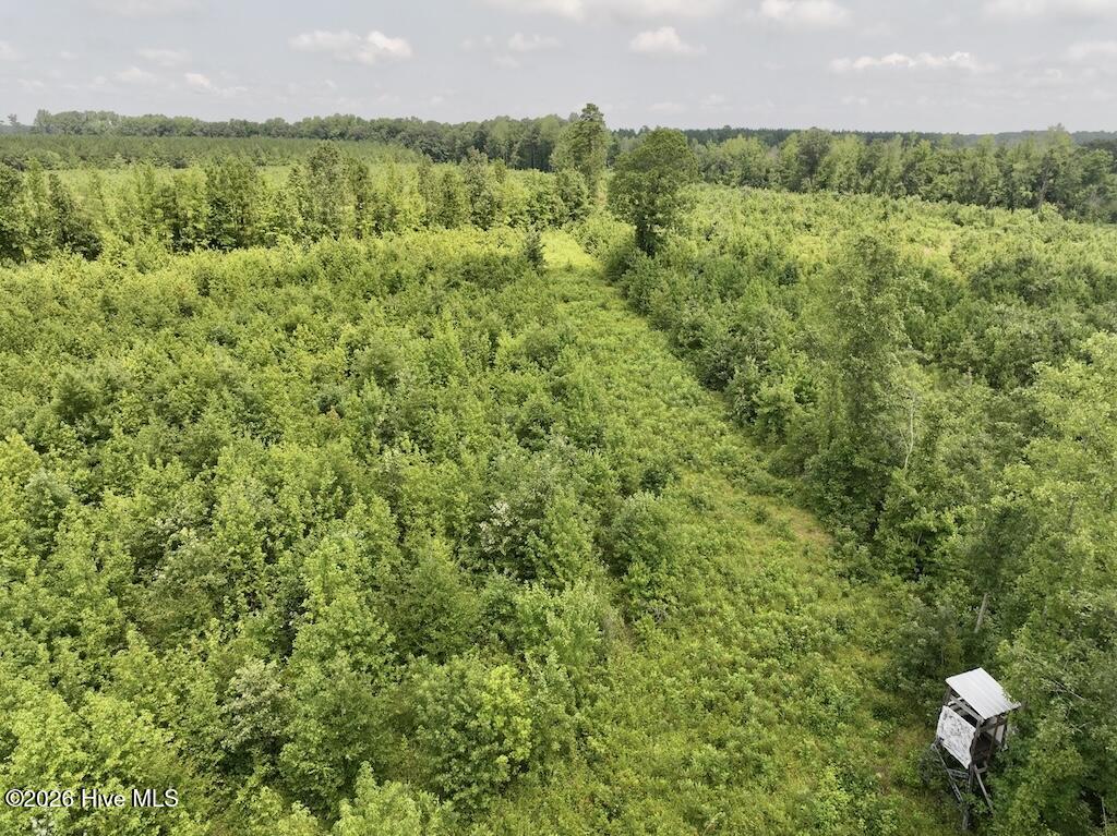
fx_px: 774
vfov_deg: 56.8
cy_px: 418
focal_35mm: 24
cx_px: 558
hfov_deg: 71.6
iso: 120
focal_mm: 12.29
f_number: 2.8
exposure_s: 1/80
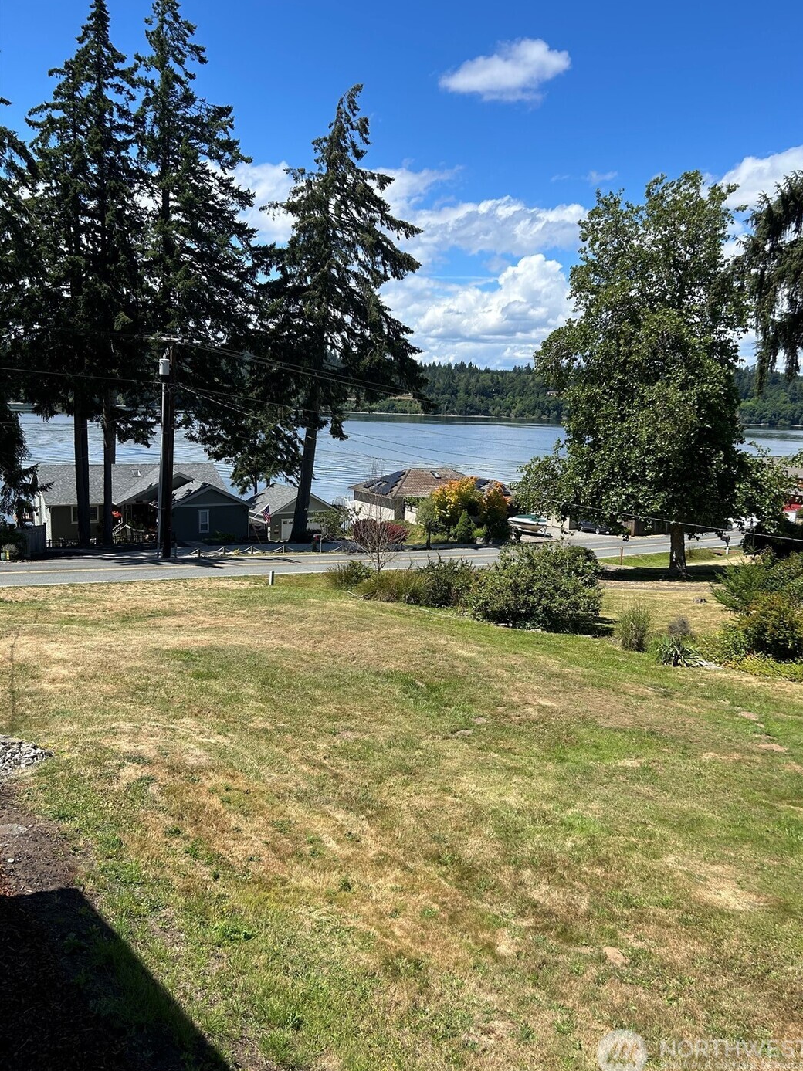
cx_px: 416
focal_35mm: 27
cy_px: 534
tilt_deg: -9.5
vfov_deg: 65.3
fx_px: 835
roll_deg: -2.5
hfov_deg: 51.3
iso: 50
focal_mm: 5.7
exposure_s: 1/3571
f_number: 1.5
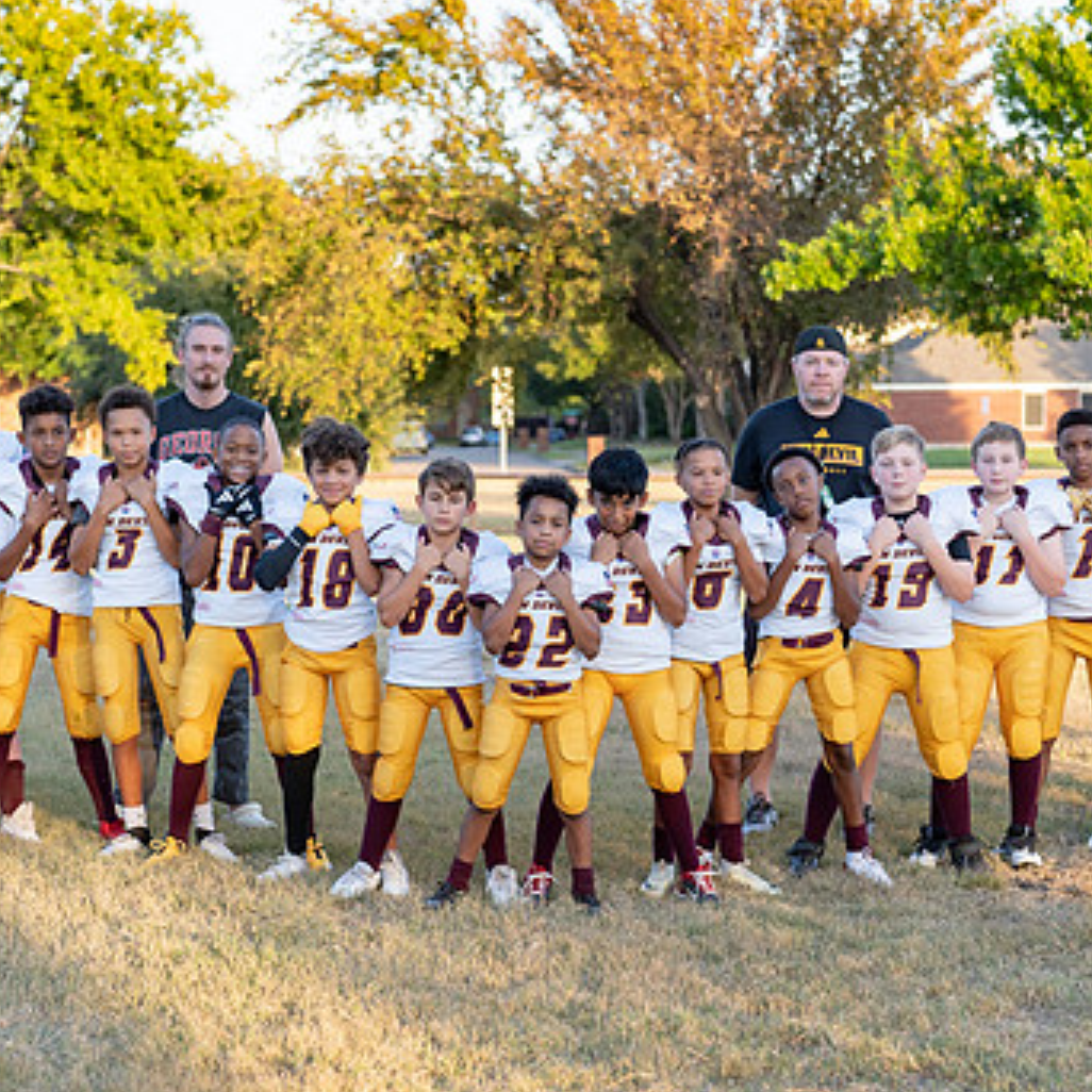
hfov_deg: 19.1
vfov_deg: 19.1
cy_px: 632
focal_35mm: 91
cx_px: 477
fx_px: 3248
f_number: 2.5
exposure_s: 1/400
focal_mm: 50
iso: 100
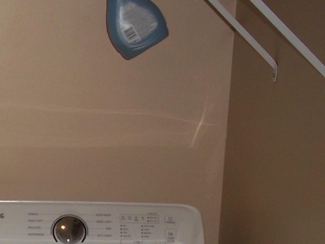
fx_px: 1071
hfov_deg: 16.5
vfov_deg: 12.7
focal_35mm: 114
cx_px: -68
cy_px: 275
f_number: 3.1
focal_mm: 6.5
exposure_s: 1/30
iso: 80
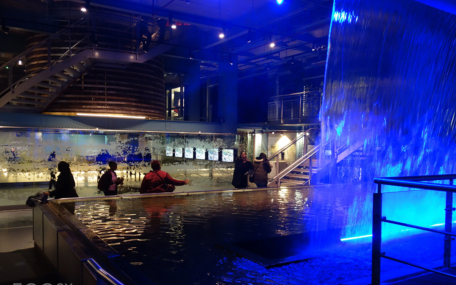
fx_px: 398
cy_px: 162
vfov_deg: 39.4
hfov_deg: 59.6
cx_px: 249
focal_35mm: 32
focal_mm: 10.4
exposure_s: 1/40
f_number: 1.8
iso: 800
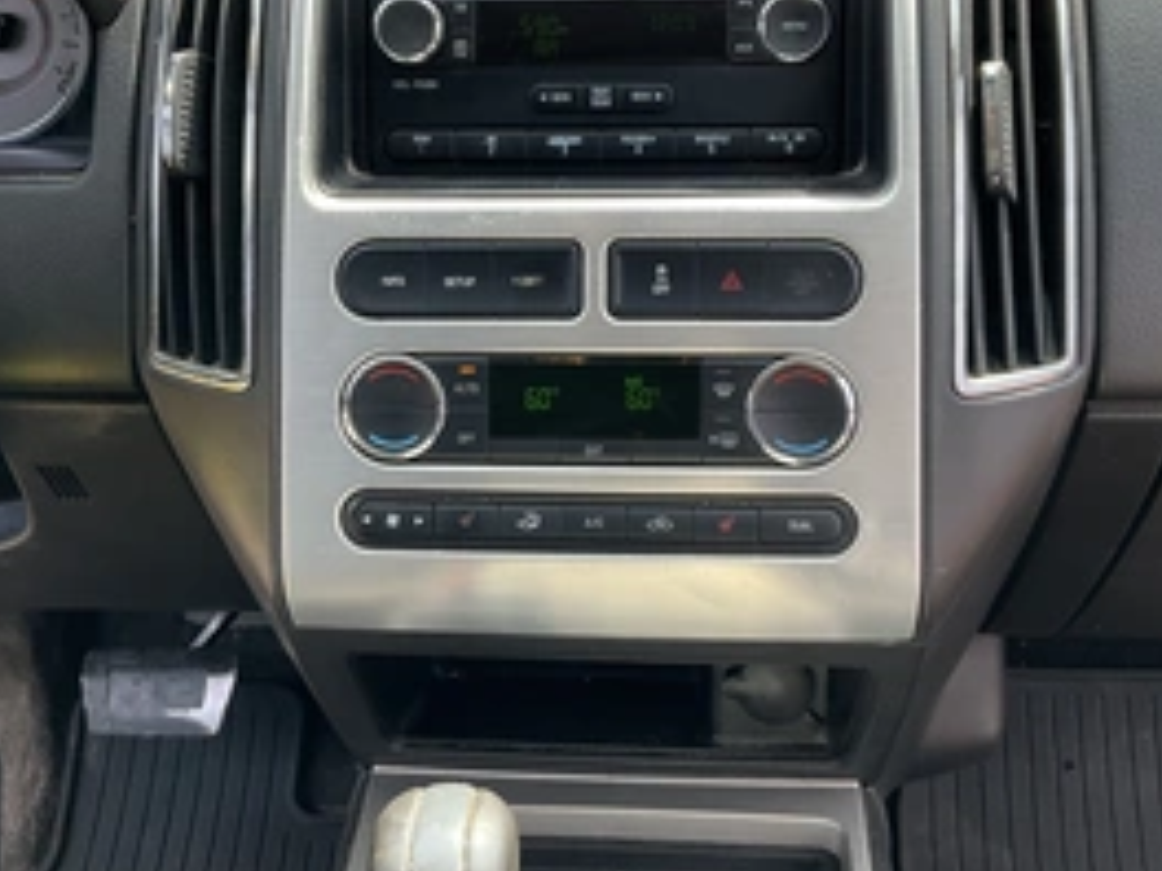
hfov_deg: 42.9
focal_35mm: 44
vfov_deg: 32.6
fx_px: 1477
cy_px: 286
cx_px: 555
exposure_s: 1/168
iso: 20
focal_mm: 3
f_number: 1.8
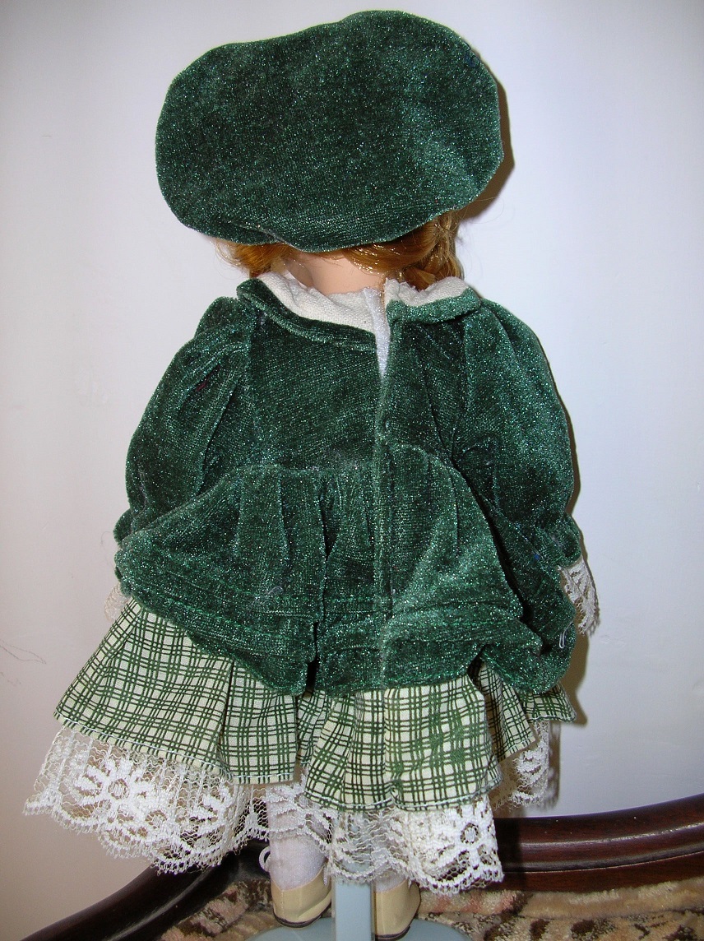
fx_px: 950
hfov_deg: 40.6
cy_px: 470
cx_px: 352
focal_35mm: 35
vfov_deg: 52.7
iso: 50
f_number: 2.8
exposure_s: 1/60.1
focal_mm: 5.8
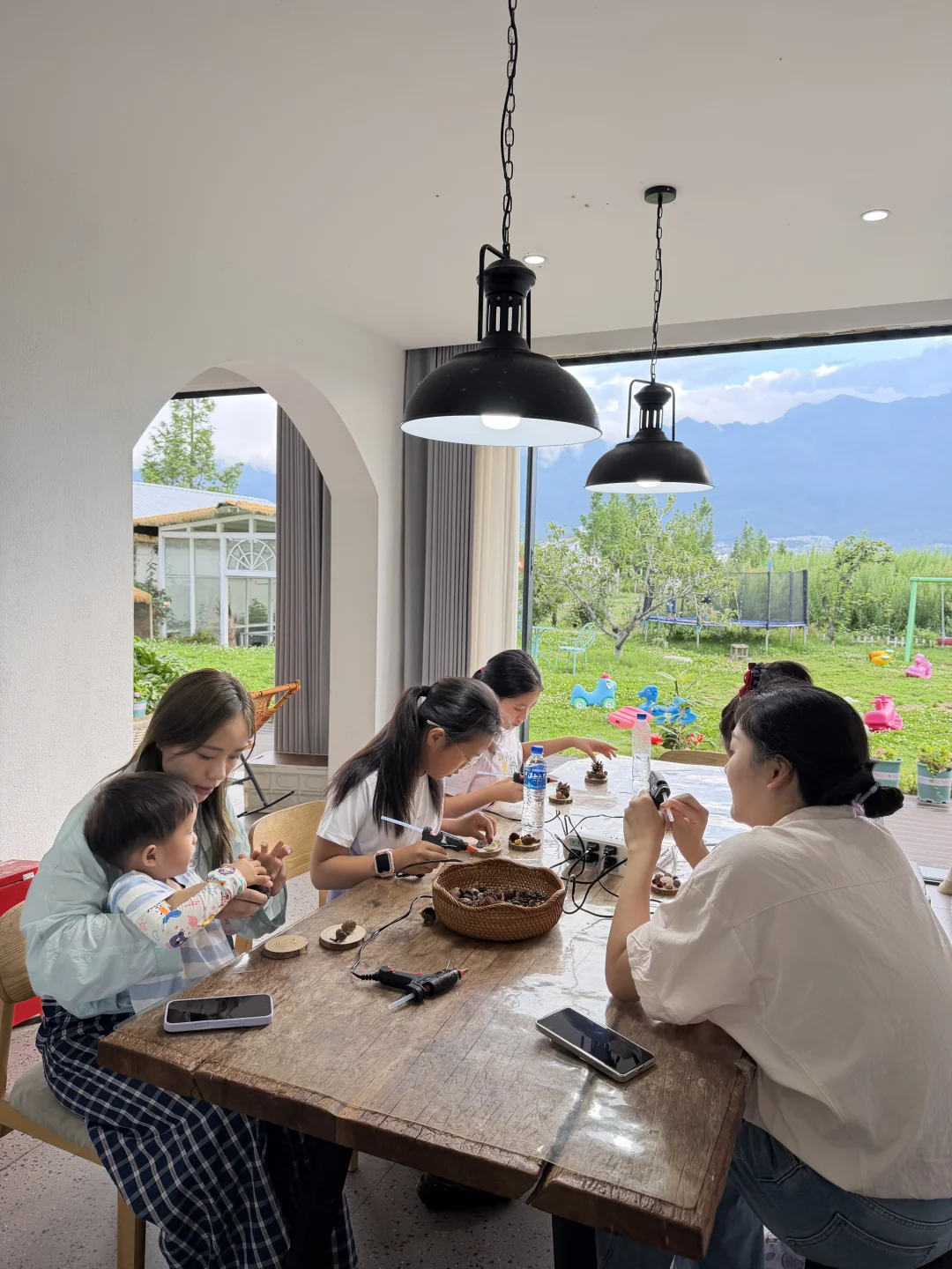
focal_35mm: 24
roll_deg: -2.3
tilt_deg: -4.0
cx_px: 476
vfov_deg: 71.6
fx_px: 880
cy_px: 634
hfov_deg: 56.8
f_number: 1.78
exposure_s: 1/184
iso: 100
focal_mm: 6.76
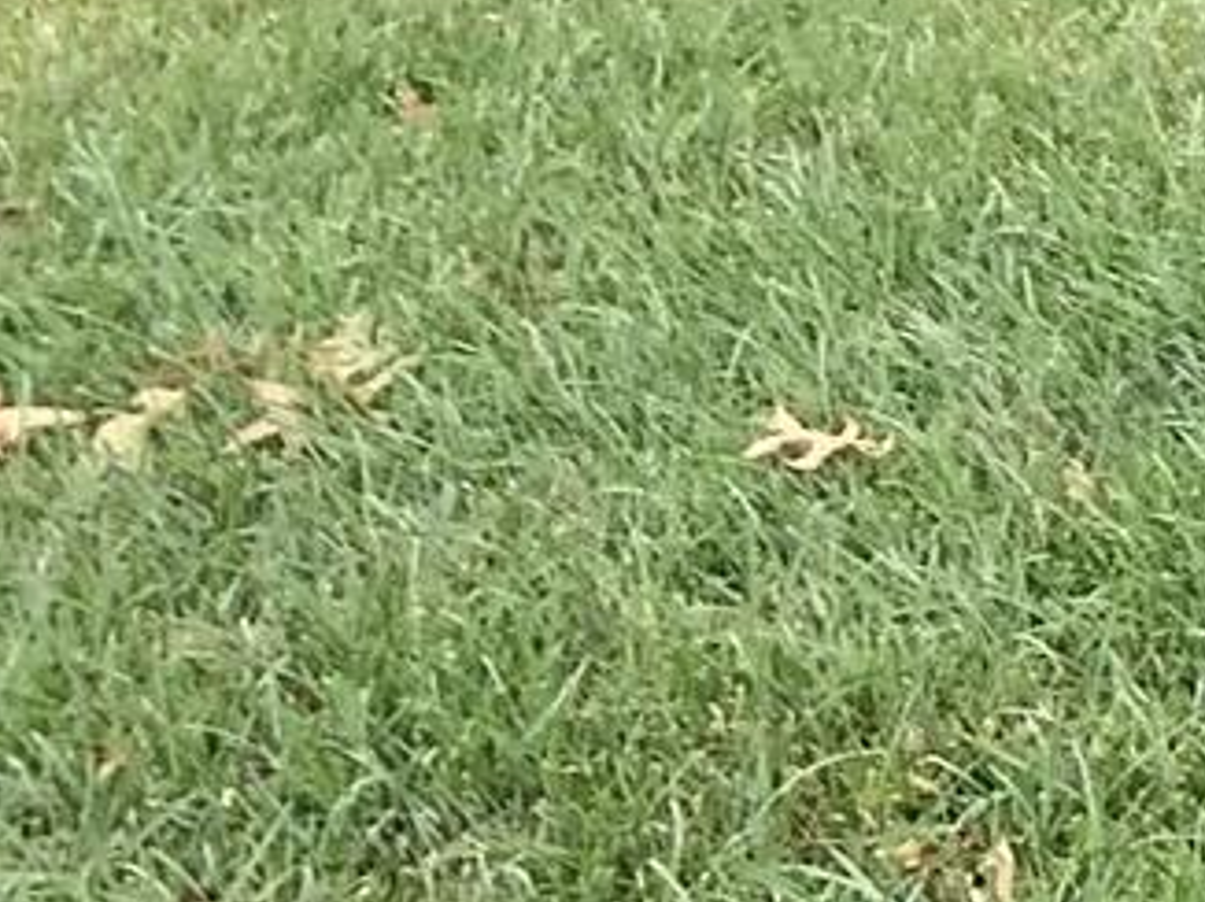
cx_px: 2473
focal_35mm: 195
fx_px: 6783
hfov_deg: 9.4
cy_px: -1460
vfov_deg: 7.1
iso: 25
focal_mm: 3.3
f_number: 2.4
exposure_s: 1/162
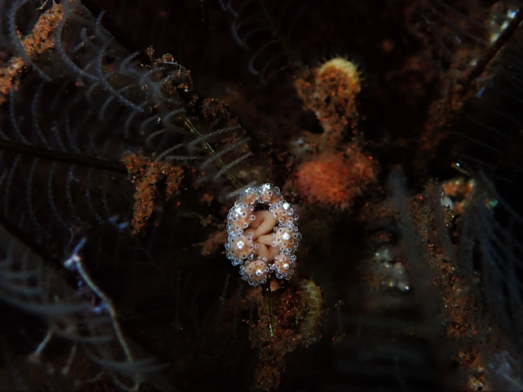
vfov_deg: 14.8
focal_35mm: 100
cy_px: 196
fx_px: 1511
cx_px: 262
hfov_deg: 19.6
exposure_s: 1/200
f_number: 6.3
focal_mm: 18
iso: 400
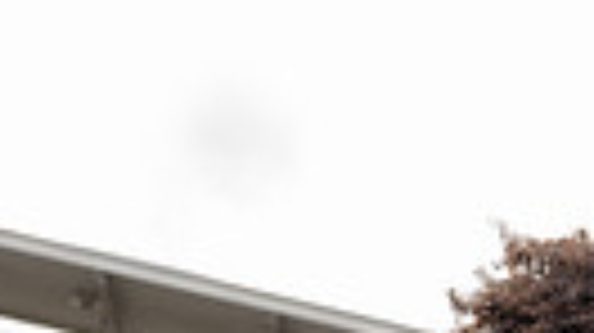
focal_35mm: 132
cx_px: 572
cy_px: 999
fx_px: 2077
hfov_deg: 16.0
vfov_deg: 7.9
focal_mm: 37
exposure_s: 1/250
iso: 320
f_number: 8
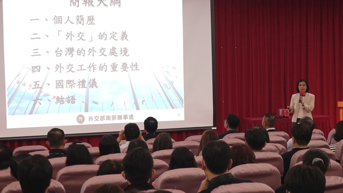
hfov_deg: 28.6
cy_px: 113
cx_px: 170
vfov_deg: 16.3
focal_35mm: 74
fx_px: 673
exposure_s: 1/80
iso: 640
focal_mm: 23.95
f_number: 3.5
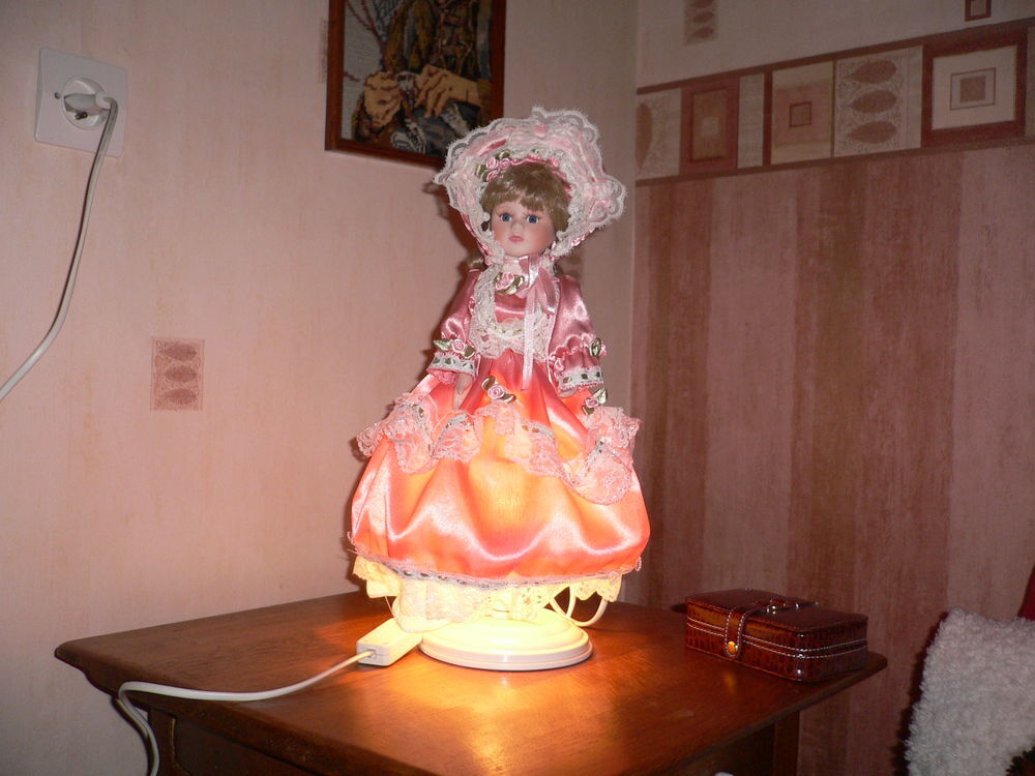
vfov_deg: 40.7
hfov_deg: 52.6
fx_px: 1046
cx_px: 518
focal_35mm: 35
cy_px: 388
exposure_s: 1/60
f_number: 2.8
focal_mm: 5.8
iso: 100
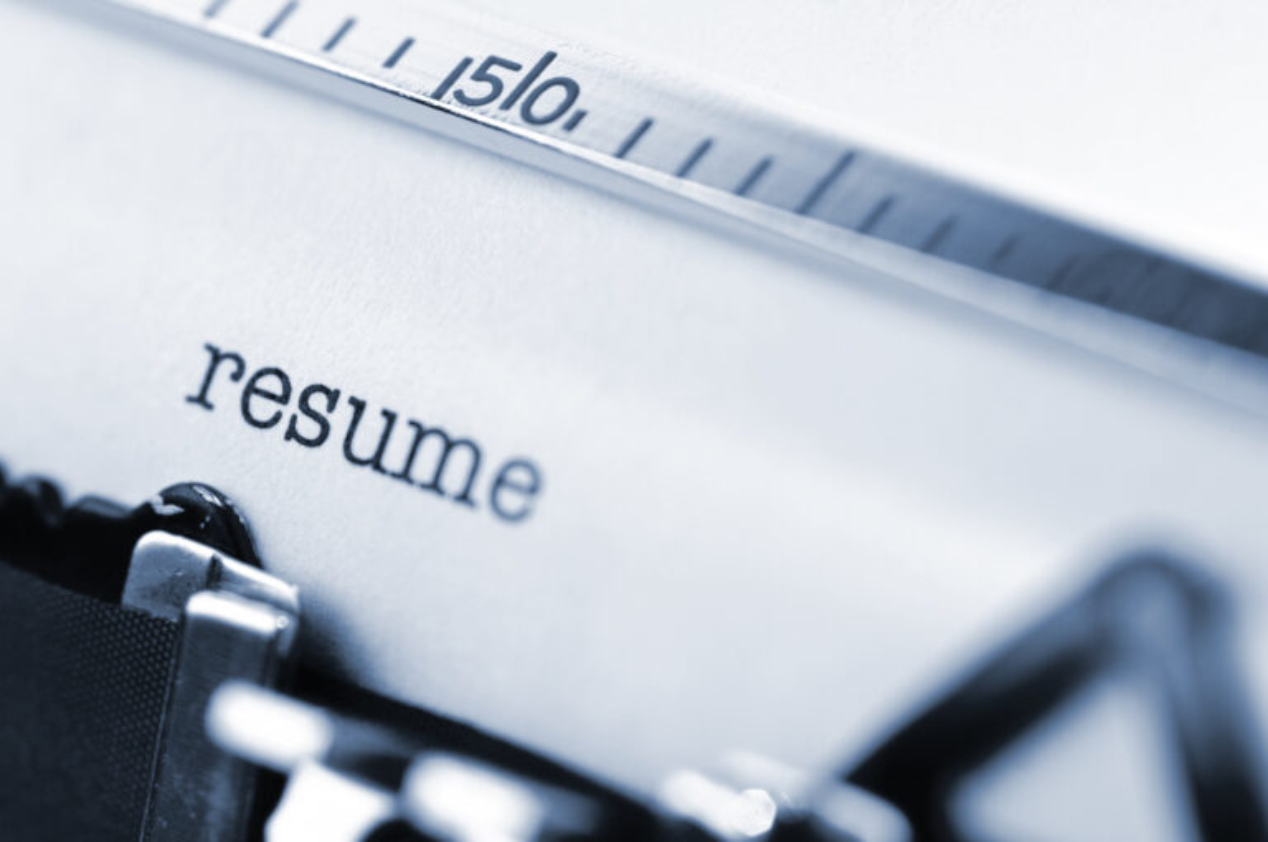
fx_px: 5540
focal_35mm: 158
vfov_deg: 8.7
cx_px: 634
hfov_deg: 13.1
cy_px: 421
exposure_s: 1/80
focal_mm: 105
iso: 100
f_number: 5.6
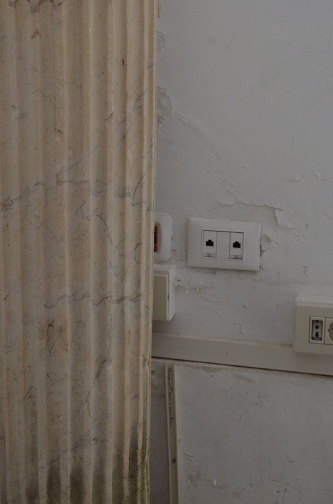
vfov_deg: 28.5
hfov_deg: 19.0
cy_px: 220
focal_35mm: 71
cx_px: 82
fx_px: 990
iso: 1800
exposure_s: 1/30
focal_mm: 26
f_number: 4.2
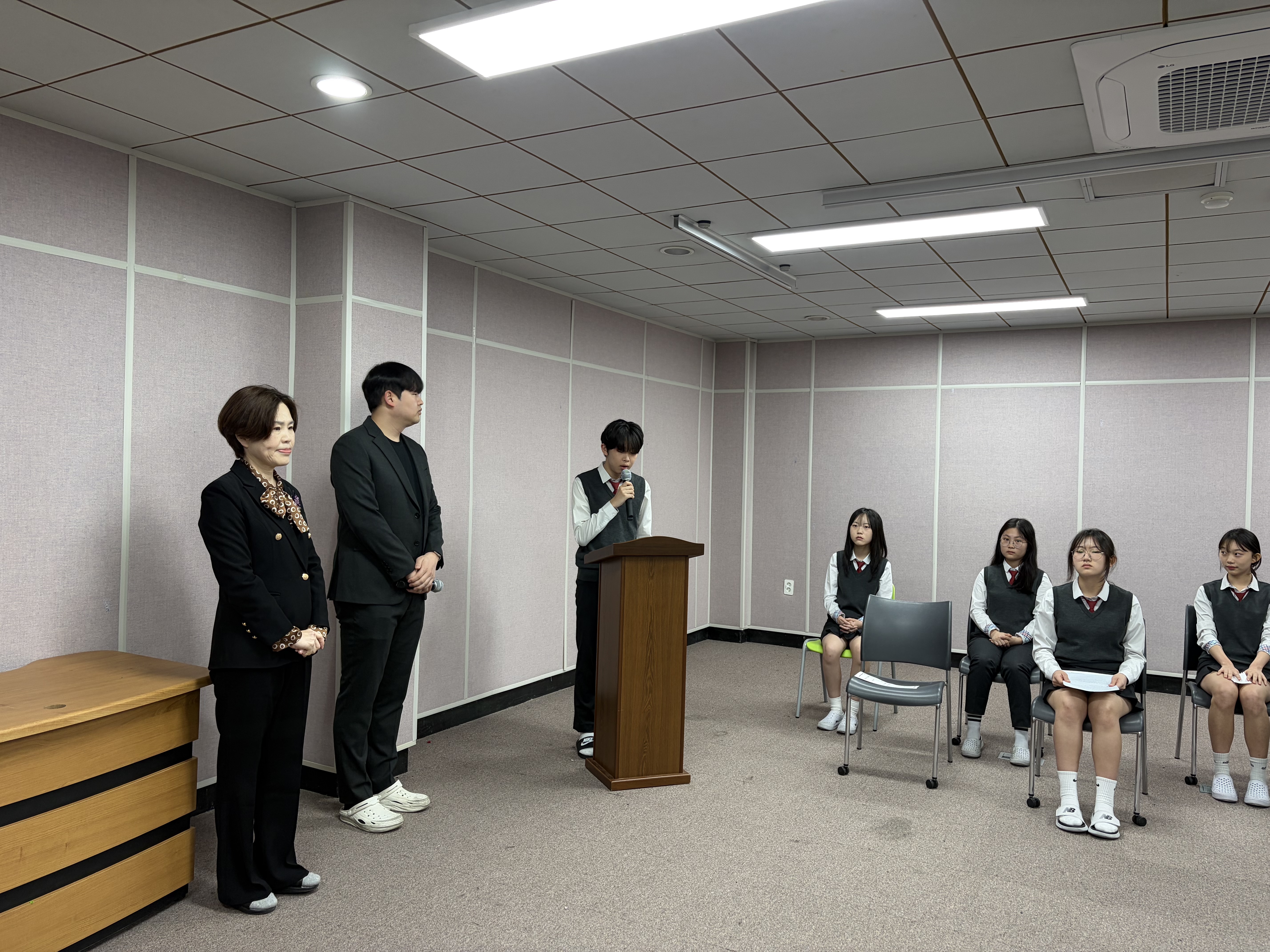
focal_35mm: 26
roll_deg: -1.6
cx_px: 635
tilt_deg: +0.1
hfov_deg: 67.3
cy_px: 476
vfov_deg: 53.1
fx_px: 954
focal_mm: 5.96
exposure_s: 1/60
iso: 100
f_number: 1.6
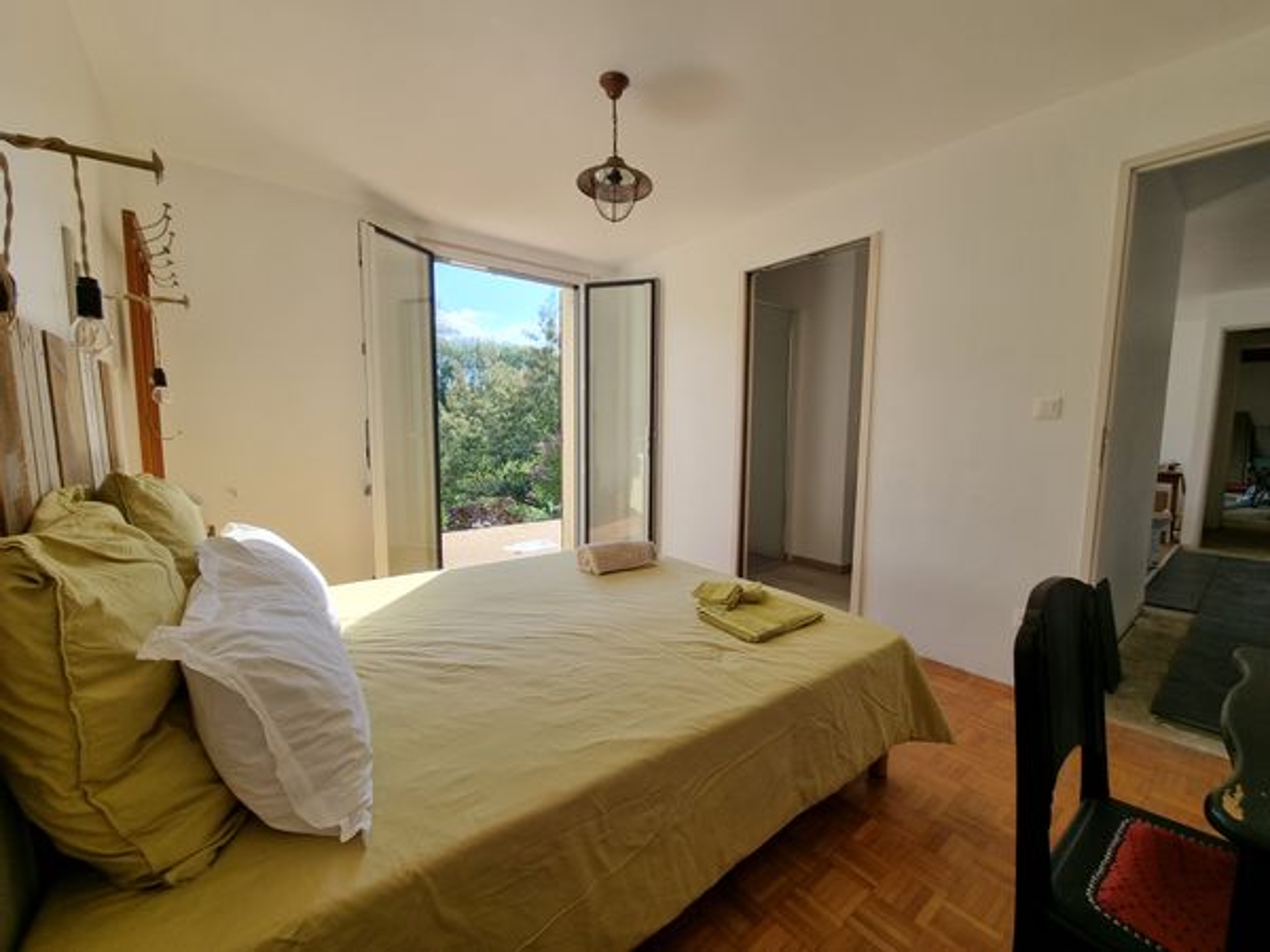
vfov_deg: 89.9
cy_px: 476
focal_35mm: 13
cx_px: 635
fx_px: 477
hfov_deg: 106.2
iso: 50
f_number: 2.2
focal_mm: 2.2
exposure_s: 1/380
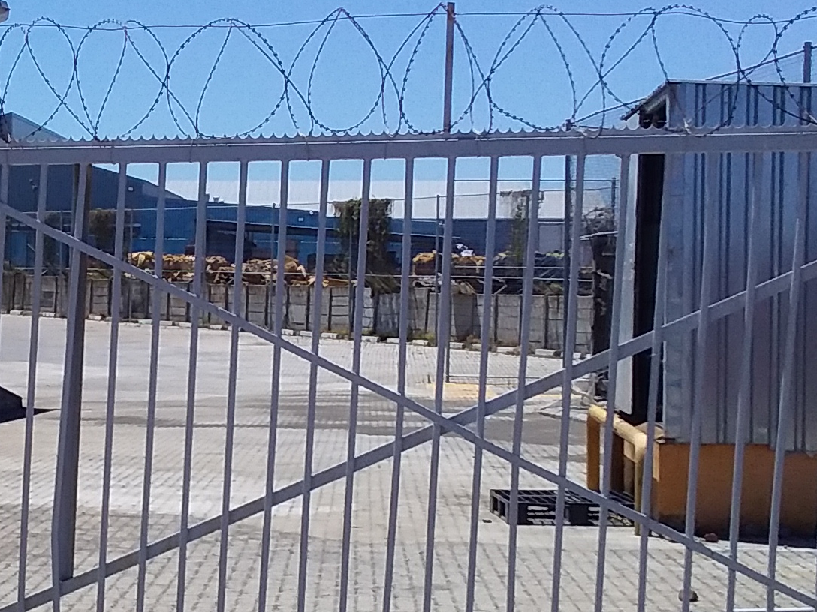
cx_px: 49
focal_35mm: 93
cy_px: 370
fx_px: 2195
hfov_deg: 20.6
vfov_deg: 15.9
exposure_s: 1/2048
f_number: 2.2
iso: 40
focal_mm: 3.3
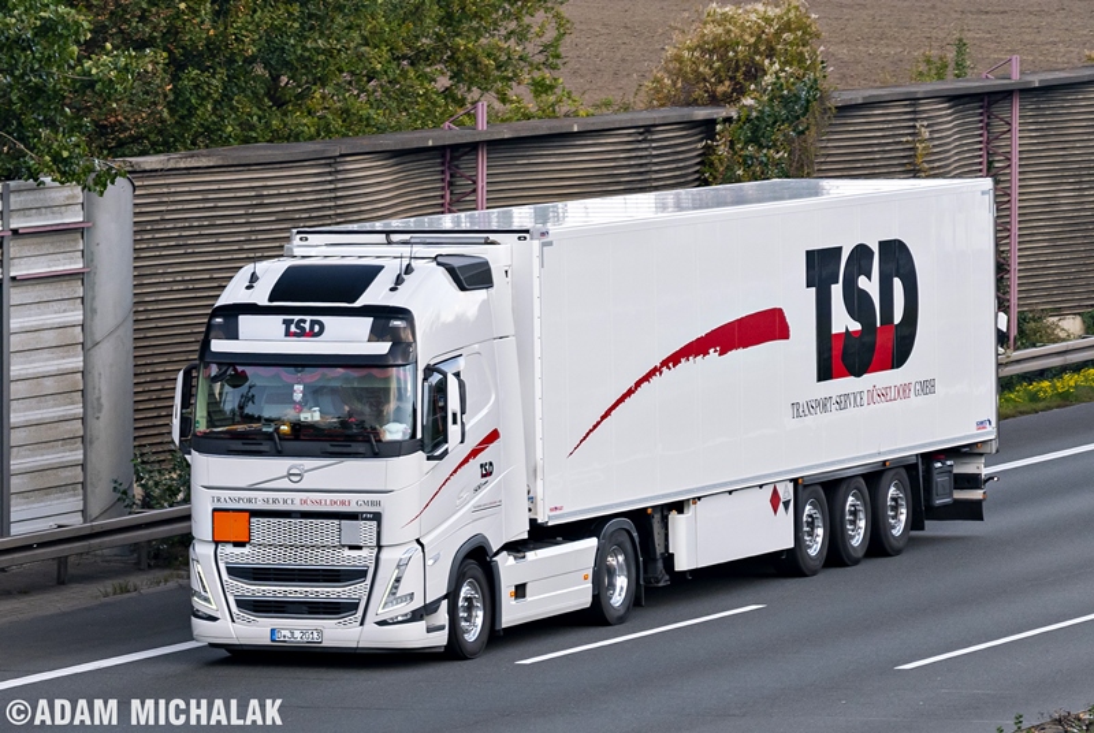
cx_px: 547
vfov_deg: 11.5
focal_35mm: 120
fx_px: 3652
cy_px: 366
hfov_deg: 17.0
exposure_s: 1/320
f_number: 6.3
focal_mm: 120
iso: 320
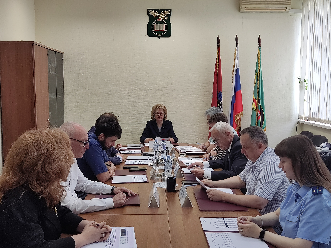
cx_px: 166
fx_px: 363
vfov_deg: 37.7
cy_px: 124
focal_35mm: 38
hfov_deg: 49.0
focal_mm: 4.71
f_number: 1.79
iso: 72
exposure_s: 1/50
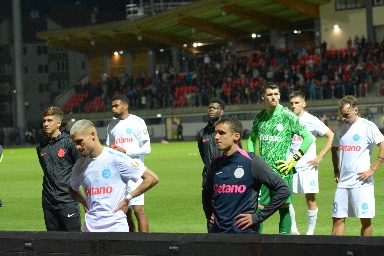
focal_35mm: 105
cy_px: 128
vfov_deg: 13.0
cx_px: 192
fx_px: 1120
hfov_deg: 19.5
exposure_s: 1/800
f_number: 2.8
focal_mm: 70
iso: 2500
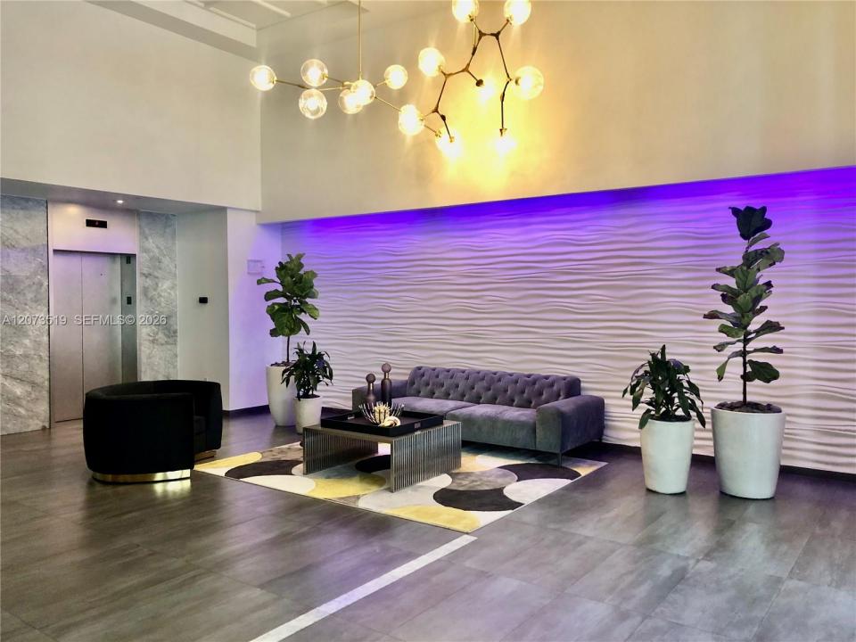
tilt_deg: -2.9
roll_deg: +0.6
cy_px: 321
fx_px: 692
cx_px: 428
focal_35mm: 28
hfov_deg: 63.4
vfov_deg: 49.7
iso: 40
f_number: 1.8
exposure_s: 1/15
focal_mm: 4
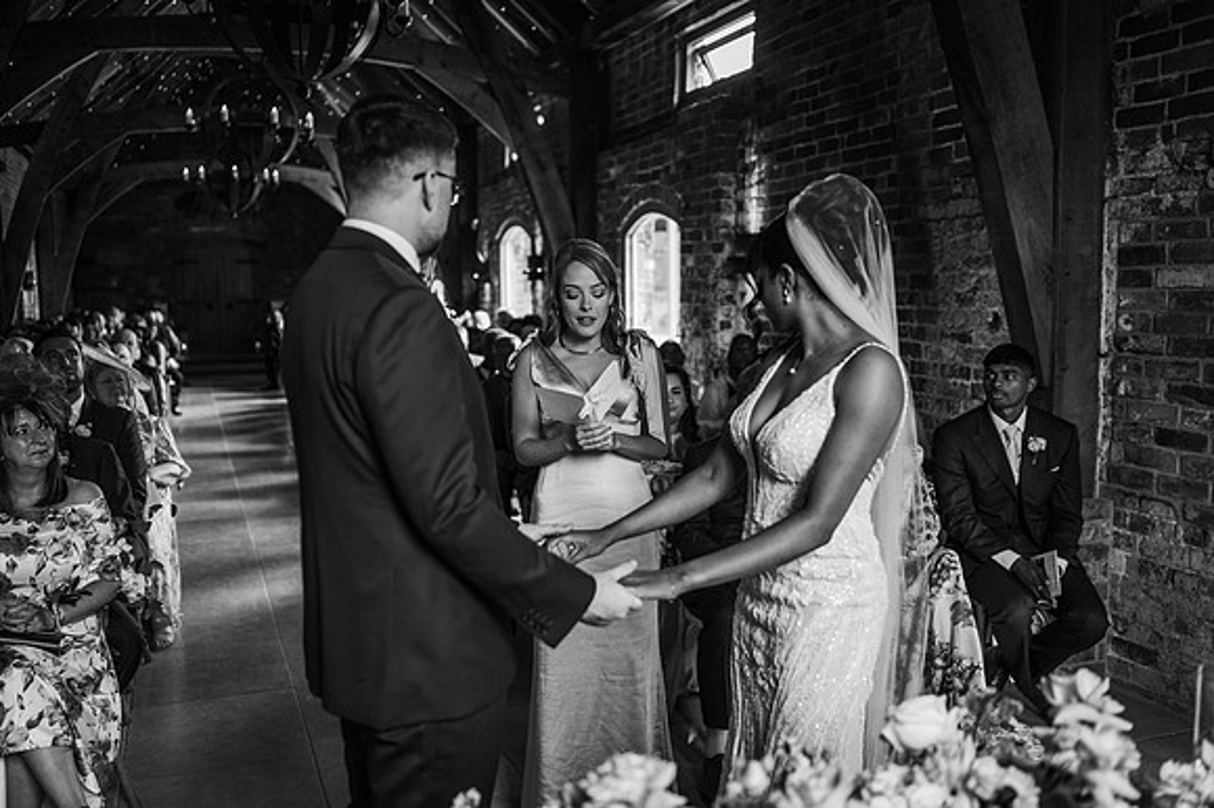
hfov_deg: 54.5
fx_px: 1180
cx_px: 607
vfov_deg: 37.8
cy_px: 404
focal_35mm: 35
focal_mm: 35
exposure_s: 1/200
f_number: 2
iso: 450
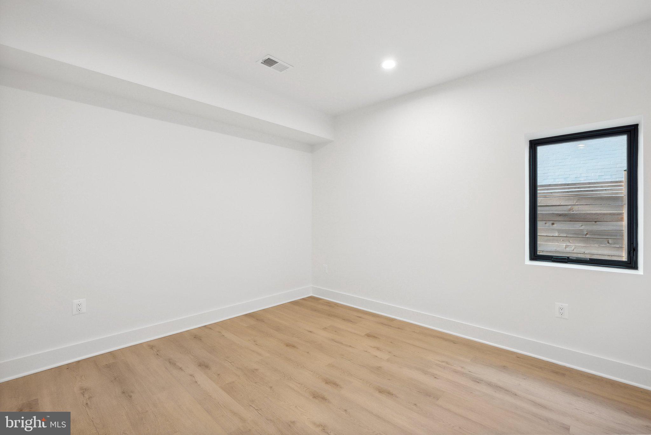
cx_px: 326
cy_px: 218
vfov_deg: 73.8
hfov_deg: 96.7
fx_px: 289
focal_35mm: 16
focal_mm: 16
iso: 800
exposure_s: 1/25
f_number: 7.1
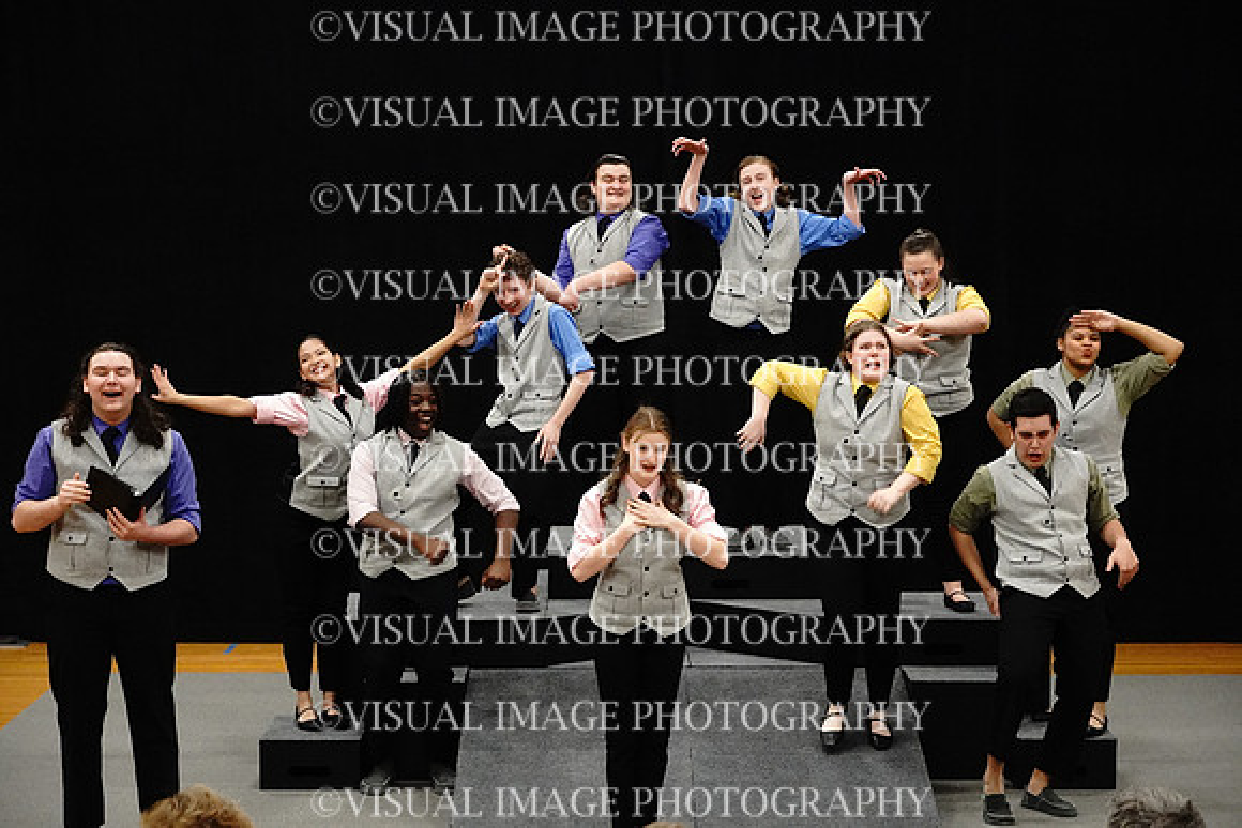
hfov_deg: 23.0
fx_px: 3054
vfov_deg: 15.5
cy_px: 414
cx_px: 621
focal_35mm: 88
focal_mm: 59
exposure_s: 1/160
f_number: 5.6
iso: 8000
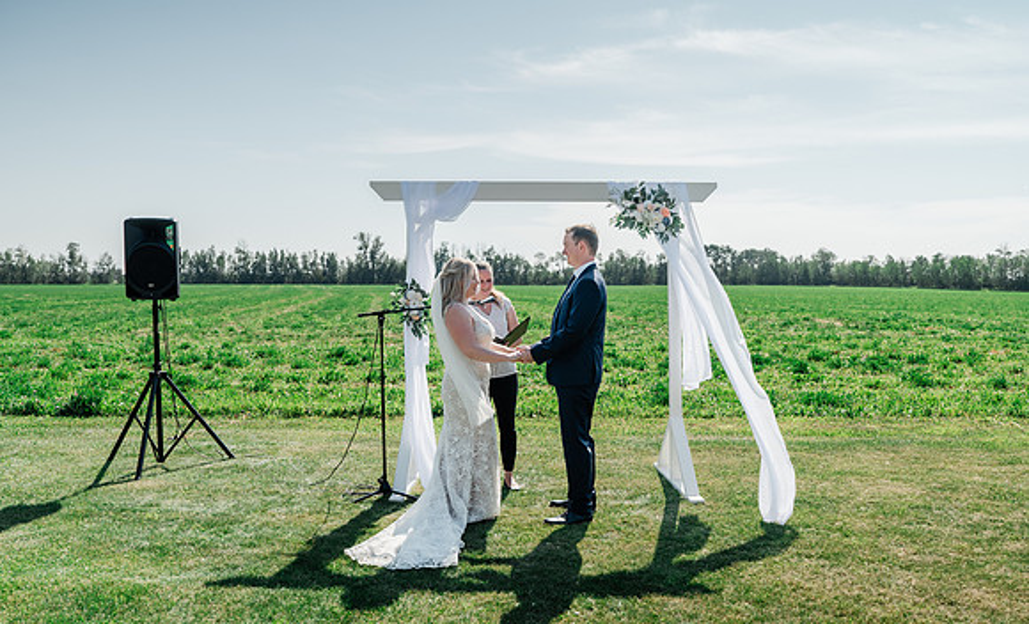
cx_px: 554
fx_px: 877
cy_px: 369
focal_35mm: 32
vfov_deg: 39.1
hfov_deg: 60.7
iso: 400
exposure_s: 1/200
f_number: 4
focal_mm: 28
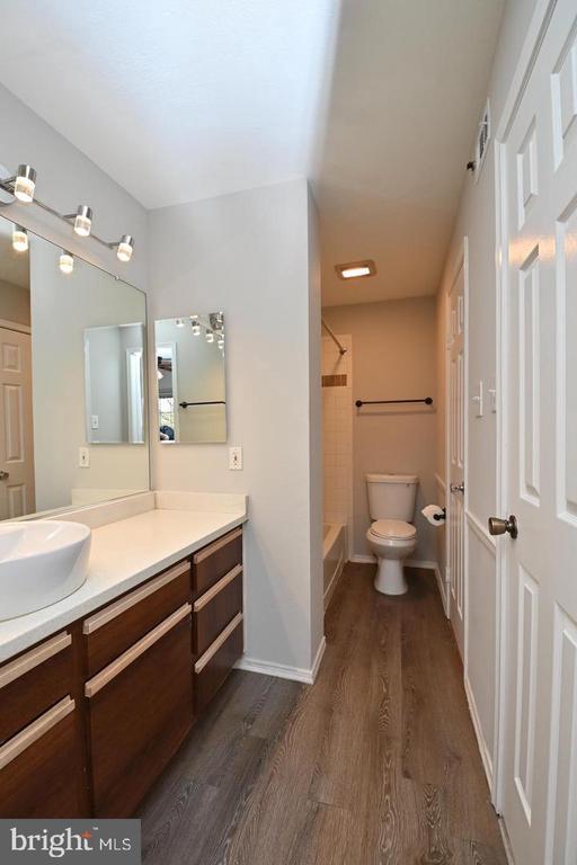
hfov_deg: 77.3
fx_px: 361
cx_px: 288
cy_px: 432
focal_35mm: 15
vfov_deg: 100.4
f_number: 7.1
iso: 320
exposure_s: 1/80
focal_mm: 10
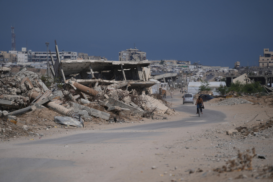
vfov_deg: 7.0
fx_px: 1493
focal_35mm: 197
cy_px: 91
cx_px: 136
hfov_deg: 10.4
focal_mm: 197
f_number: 2.8
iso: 100
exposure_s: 1/8000
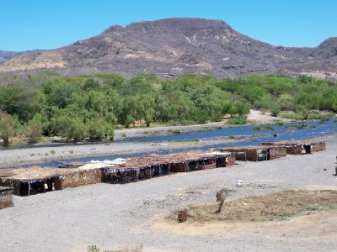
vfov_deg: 21.6
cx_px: 168
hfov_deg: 28.6
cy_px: 126
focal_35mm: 68
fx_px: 662
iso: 64
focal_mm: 12.1
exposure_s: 1/400
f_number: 4.5
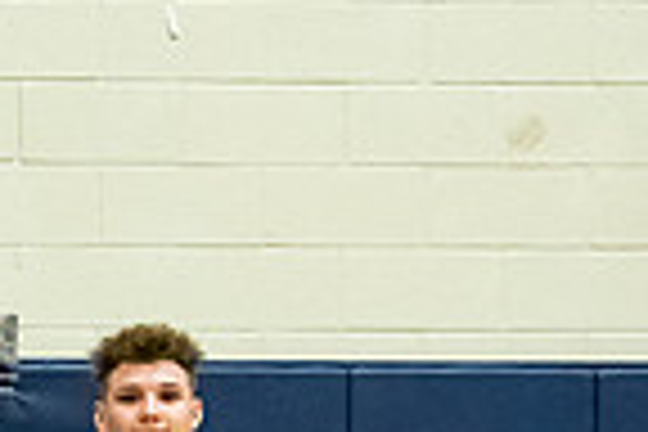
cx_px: -551
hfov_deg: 15.4
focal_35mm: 113
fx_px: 2034
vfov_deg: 11.7
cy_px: 628
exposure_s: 1/250
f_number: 5.6
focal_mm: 24
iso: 6400
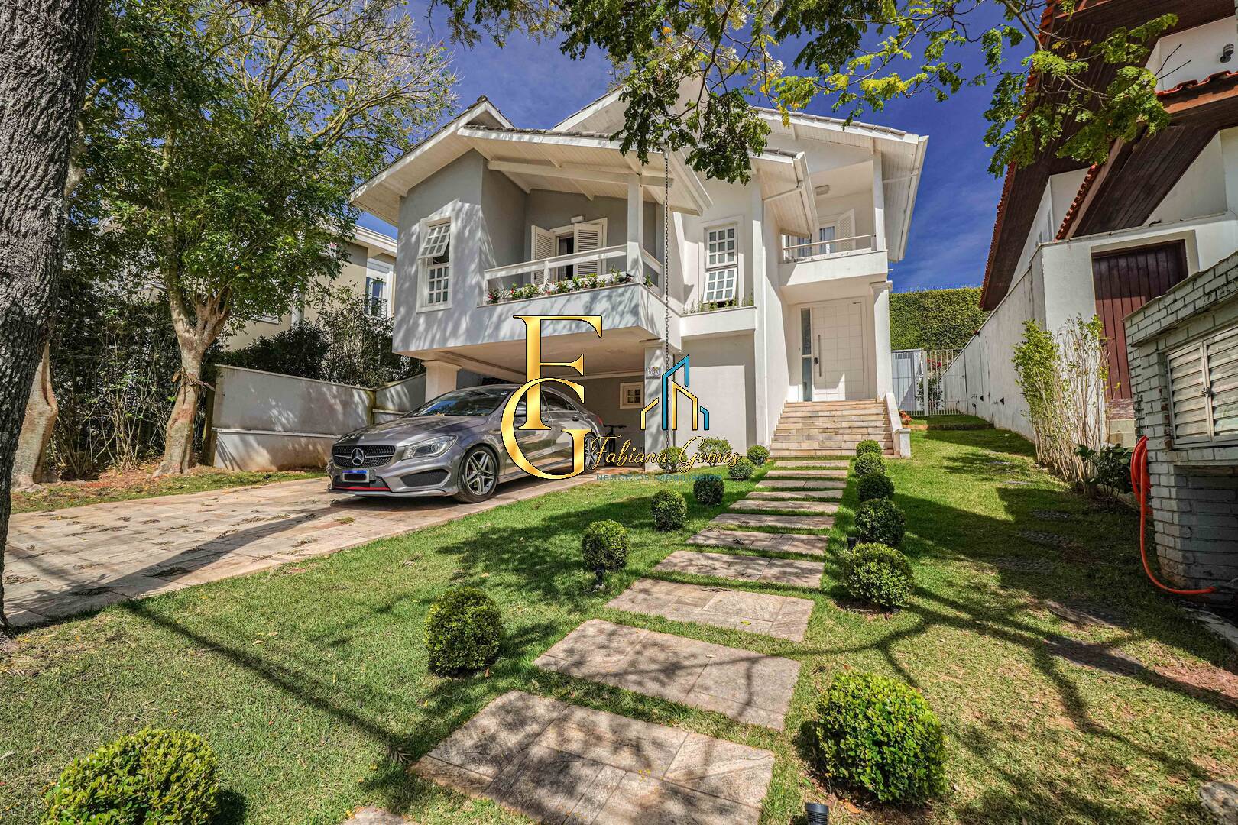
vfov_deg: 75.1
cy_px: 412
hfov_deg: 98.2
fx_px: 536
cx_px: 619
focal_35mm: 16
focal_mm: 10.4
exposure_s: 1/200
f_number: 5.6
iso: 50
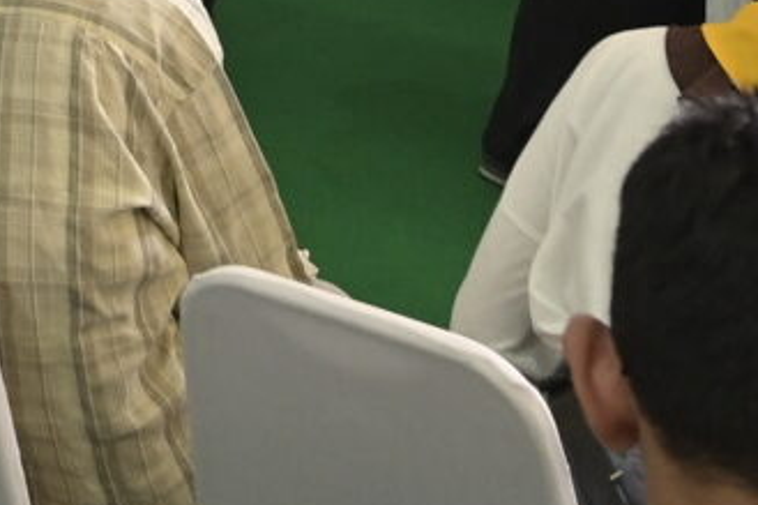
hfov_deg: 11.9
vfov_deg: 8.1
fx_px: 3115
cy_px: -910
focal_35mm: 148
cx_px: -901
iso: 1600
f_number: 4.5
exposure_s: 1/320
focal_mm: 19
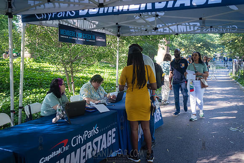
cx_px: 122
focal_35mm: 35
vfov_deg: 37.9
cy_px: 82
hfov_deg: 54.4
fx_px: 237
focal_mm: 35
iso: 2000
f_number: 3.5
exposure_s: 1/500
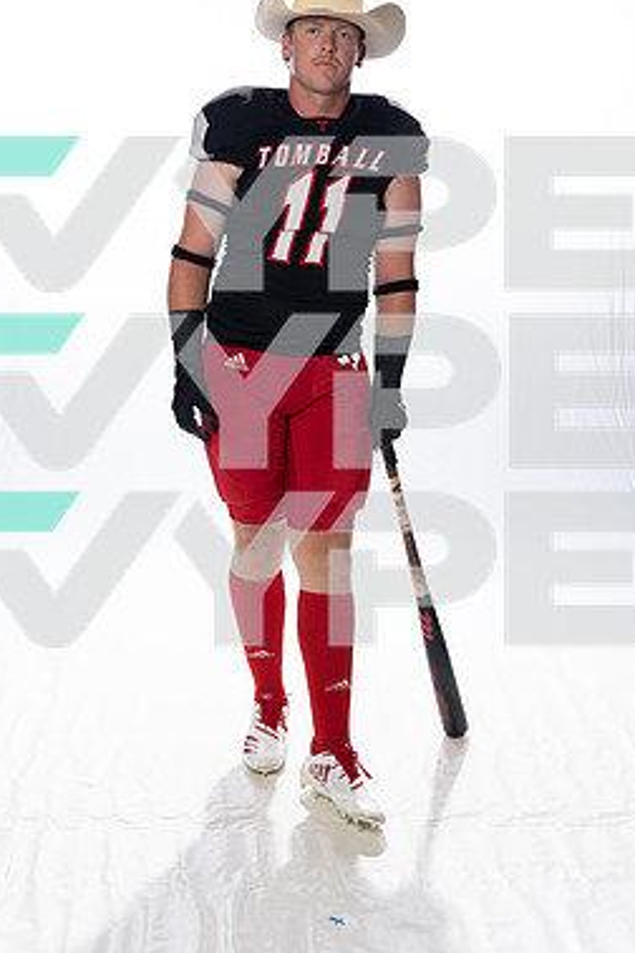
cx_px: 305
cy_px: 393
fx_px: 1323
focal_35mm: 50
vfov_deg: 39.5
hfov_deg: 27.0
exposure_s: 1/250
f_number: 4
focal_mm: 42
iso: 400
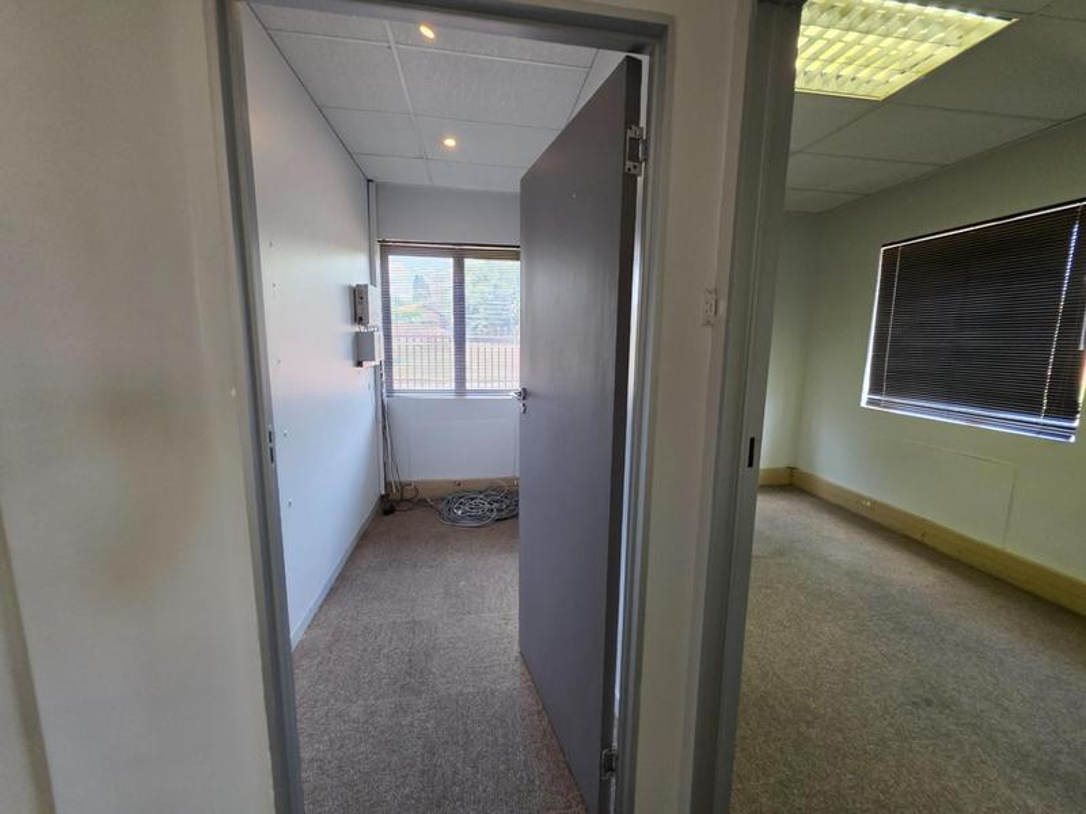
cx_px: 543
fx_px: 408
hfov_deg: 106.2
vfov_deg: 89.9
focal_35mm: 13
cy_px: 407
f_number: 1.9
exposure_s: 1/100
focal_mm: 2.2
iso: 250
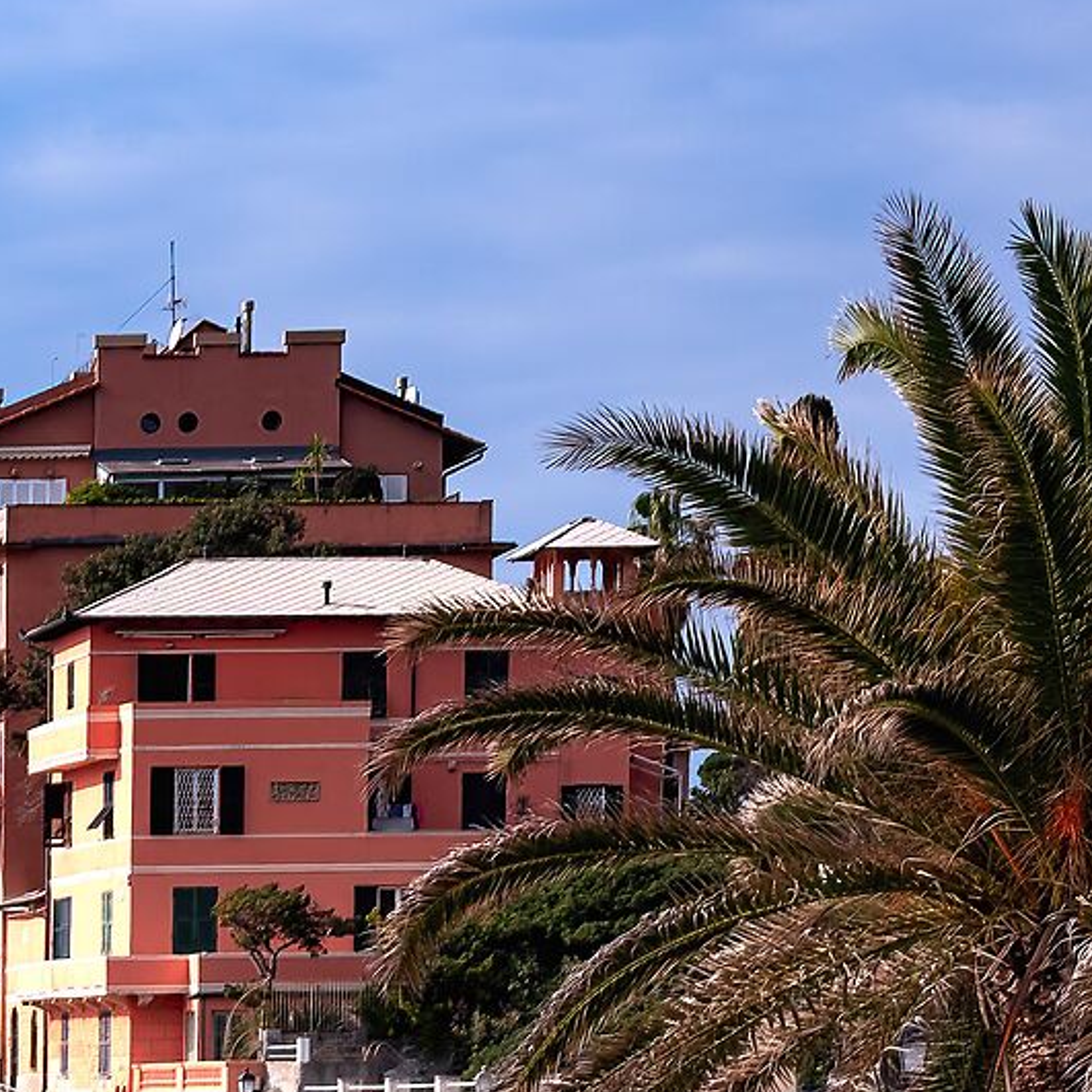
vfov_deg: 8.7
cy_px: 1563
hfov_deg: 8.4
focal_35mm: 196
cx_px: -1193
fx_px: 6995
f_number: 6.4
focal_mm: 34.3
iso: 200
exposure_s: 1/750
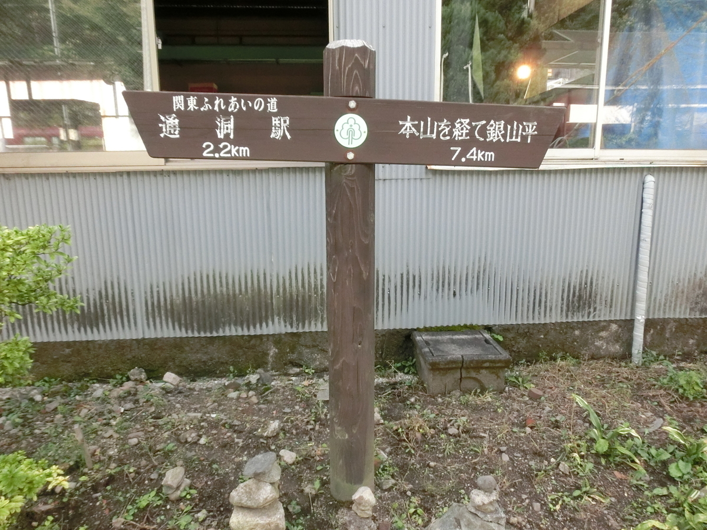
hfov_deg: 71.6
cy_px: 265
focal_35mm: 24
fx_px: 490
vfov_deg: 56.8
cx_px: 354
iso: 640
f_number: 3
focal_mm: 4.24
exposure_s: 1/1000
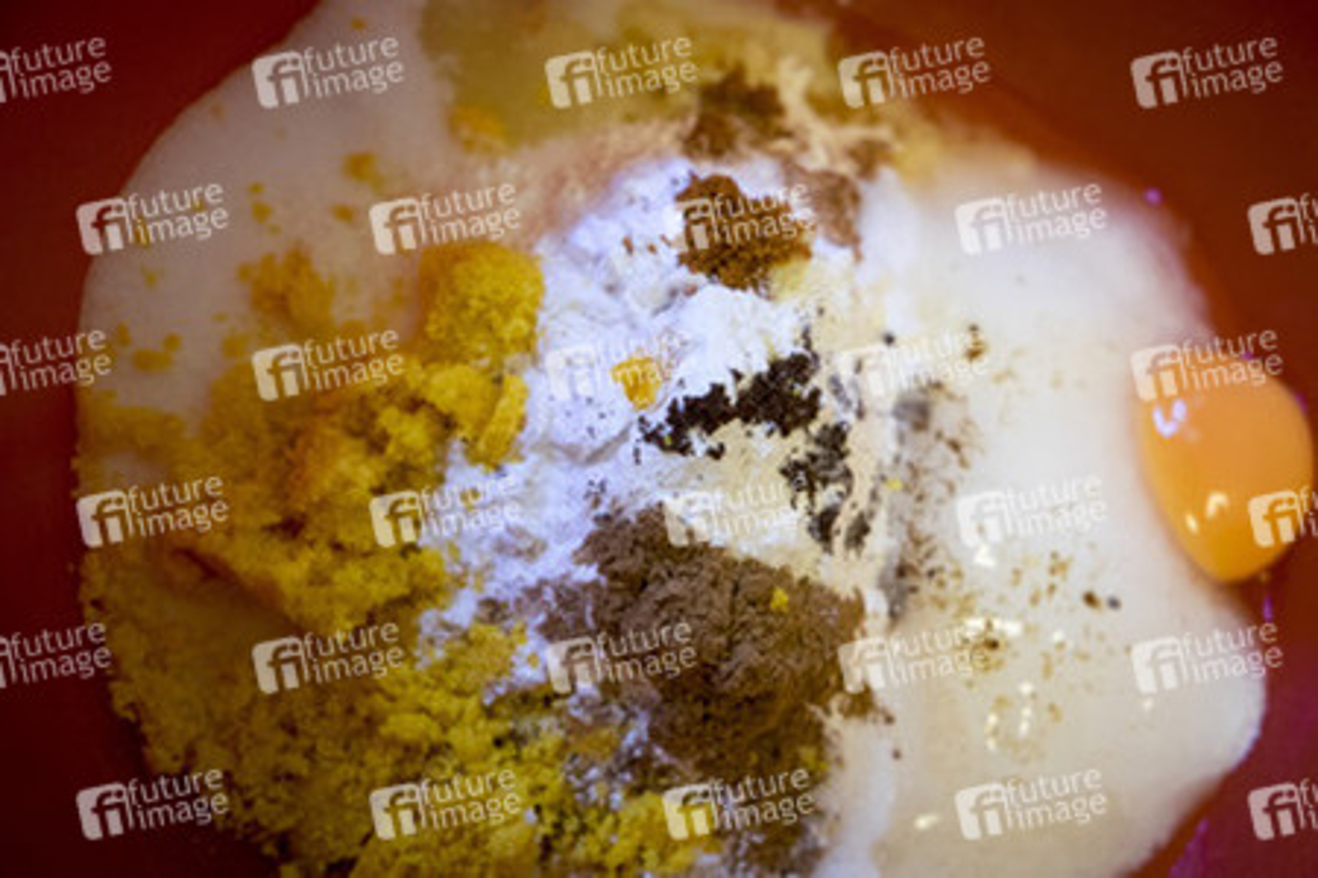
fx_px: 1721
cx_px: 659
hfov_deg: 41.9
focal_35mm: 47
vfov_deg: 28.6
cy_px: 439
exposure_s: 1/30
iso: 2000
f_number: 3.6
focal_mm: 31.5
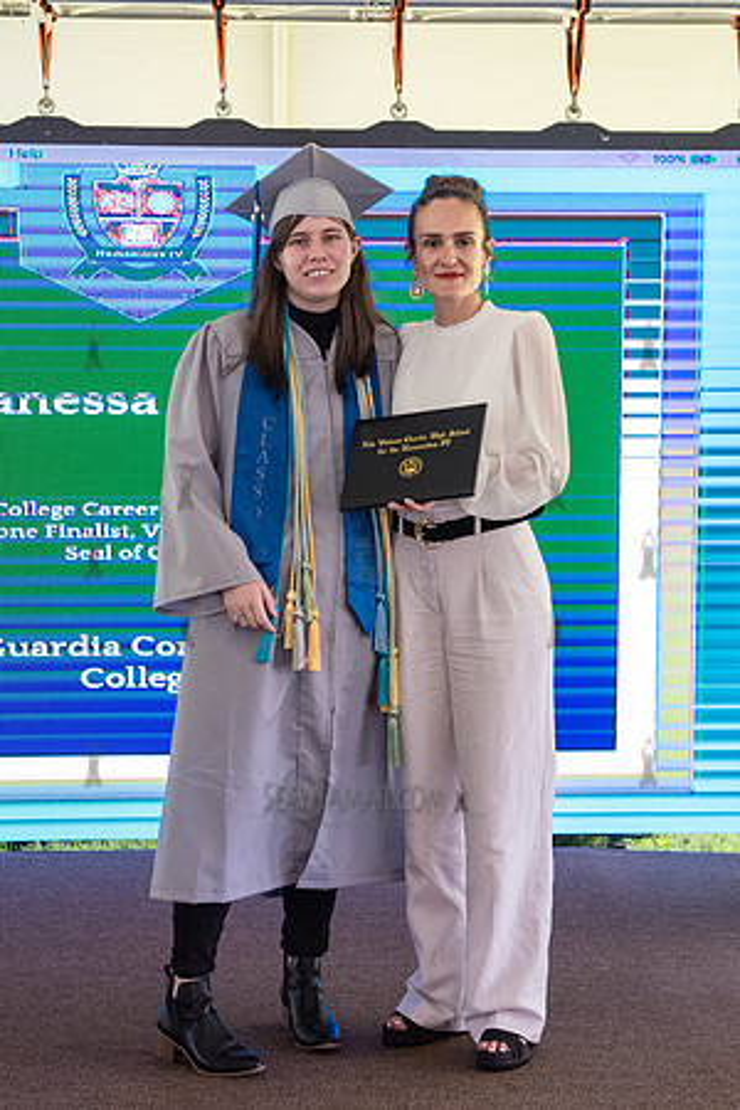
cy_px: 554
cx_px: 399
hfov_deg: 18.7
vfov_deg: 27.7
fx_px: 2251
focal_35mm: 73
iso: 2500
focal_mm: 48
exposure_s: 1/800
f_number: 4
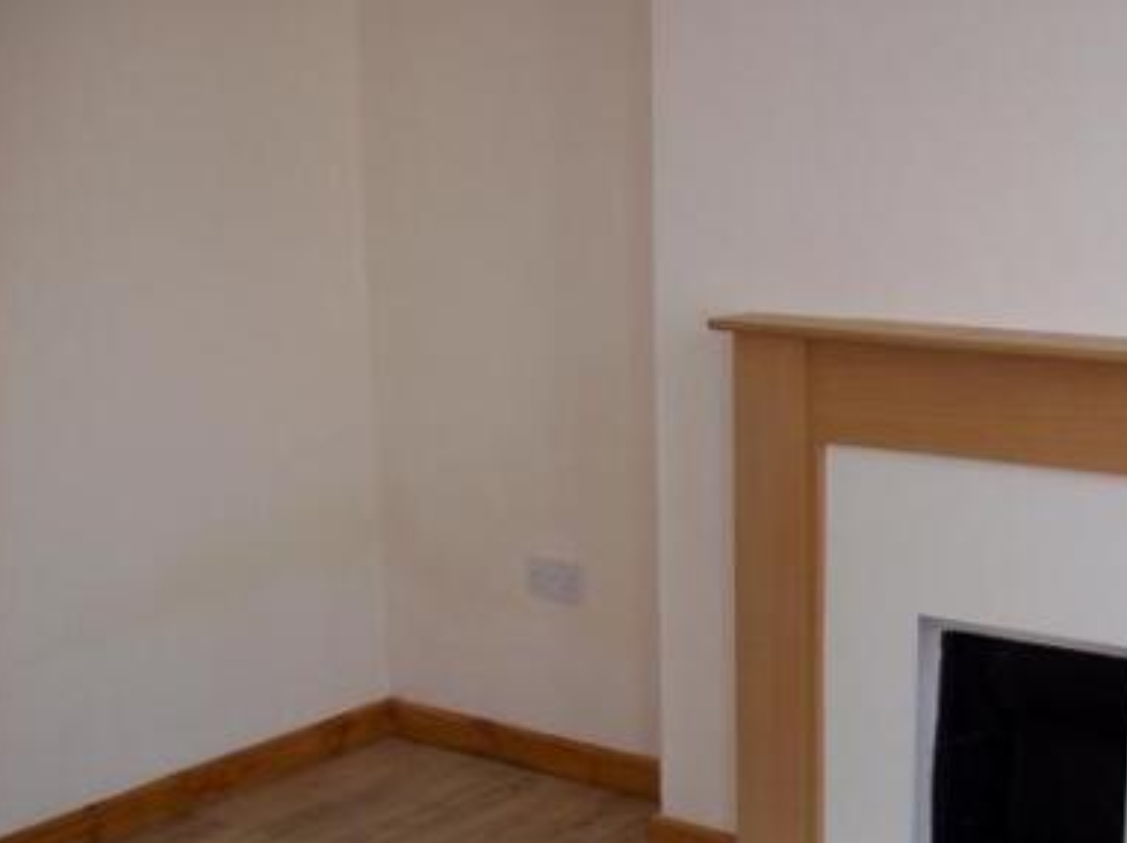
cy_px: 550
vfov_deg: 26.4
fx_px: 1790
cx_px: 848
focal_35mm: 55
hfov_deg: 34.2
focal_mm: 6
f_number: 2.7
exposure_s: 1/64
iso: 80
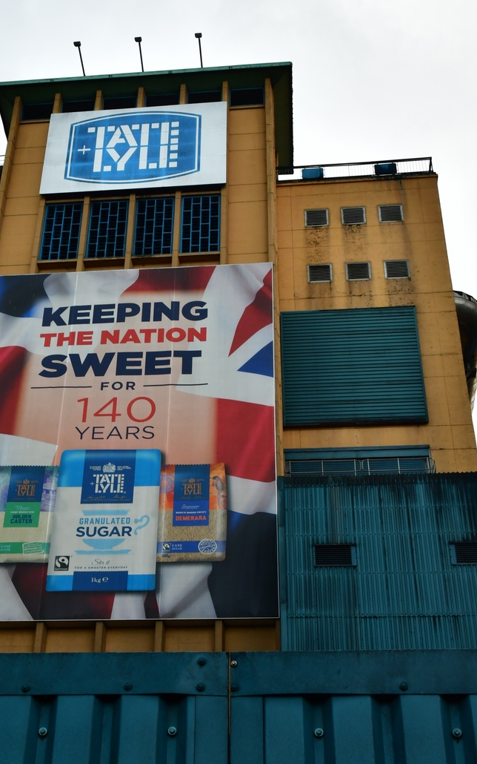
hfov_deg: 22.6
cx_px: 135
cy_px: 440
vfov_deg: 35.6
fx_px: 1185
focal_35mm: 57
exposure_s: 1/80
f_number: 8
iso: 400
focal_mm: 24
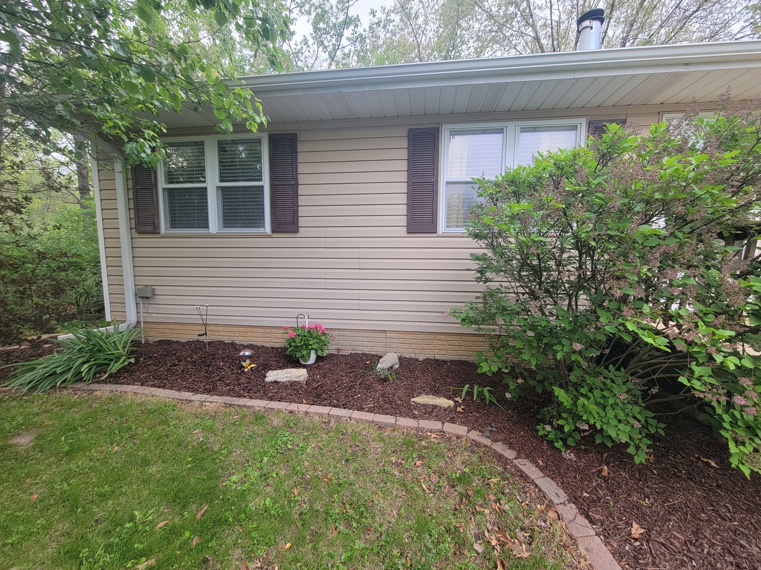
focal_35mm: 13
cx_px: 380
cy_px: 285
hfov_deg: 106.2
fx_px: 286
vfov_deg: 89.9
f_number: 2.2
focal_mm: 2.2
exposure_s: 1/120
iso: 80
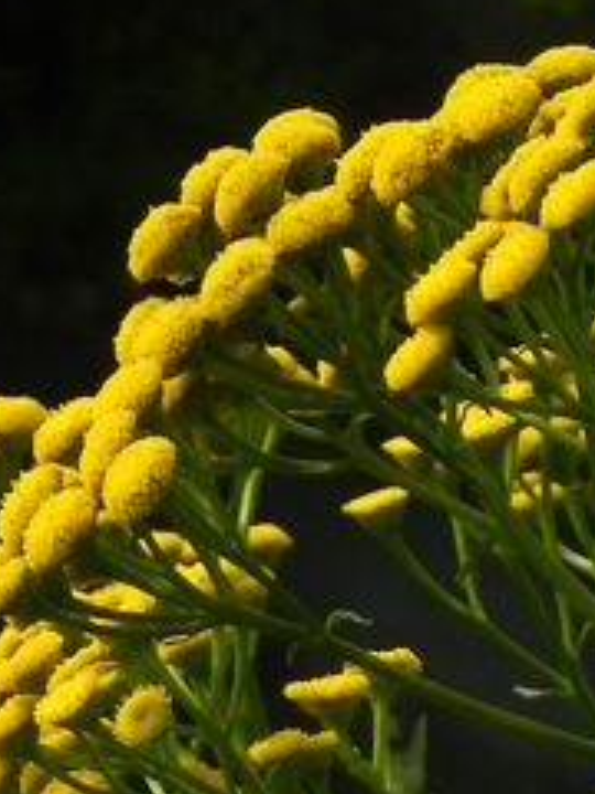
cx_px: 522
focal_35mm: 430
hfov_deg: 3.5
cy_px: 751
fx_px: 9855
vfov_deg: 4.6
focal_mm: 23
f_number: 5
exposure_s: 1/1000
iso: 160
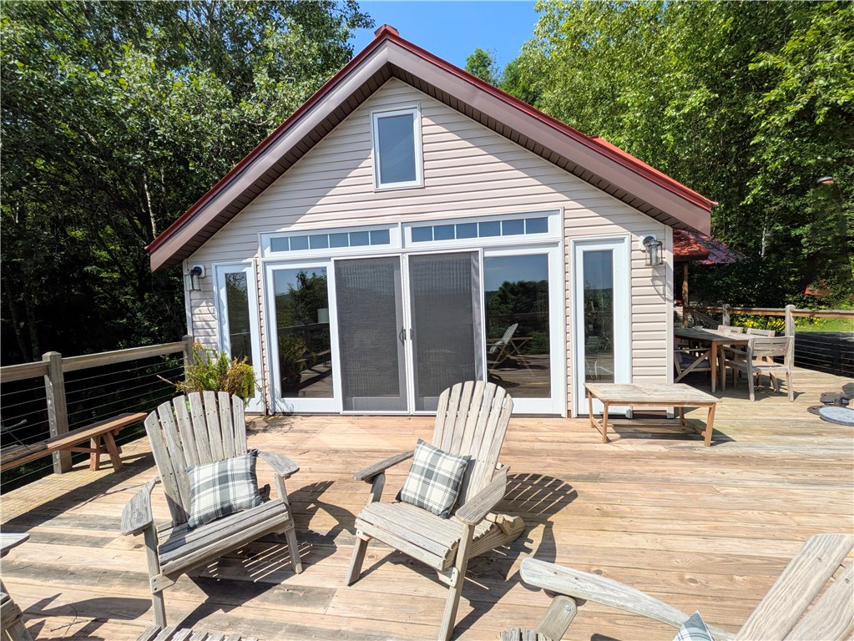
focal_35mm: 14
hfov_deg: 102.0
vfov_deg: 85.7
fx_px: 346
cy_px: 320
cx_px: 427
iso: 56
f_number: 2.2
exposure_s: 1/2188
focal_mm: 1.83
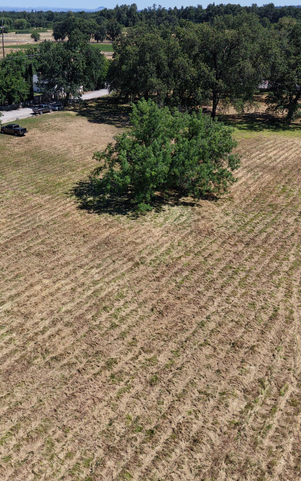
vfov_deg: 54.0
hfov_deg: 34.3
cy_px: 242
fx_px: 473
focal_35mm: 36
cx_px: 60
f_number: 1.8
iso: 170
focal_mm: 8.67
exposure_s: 1/5000
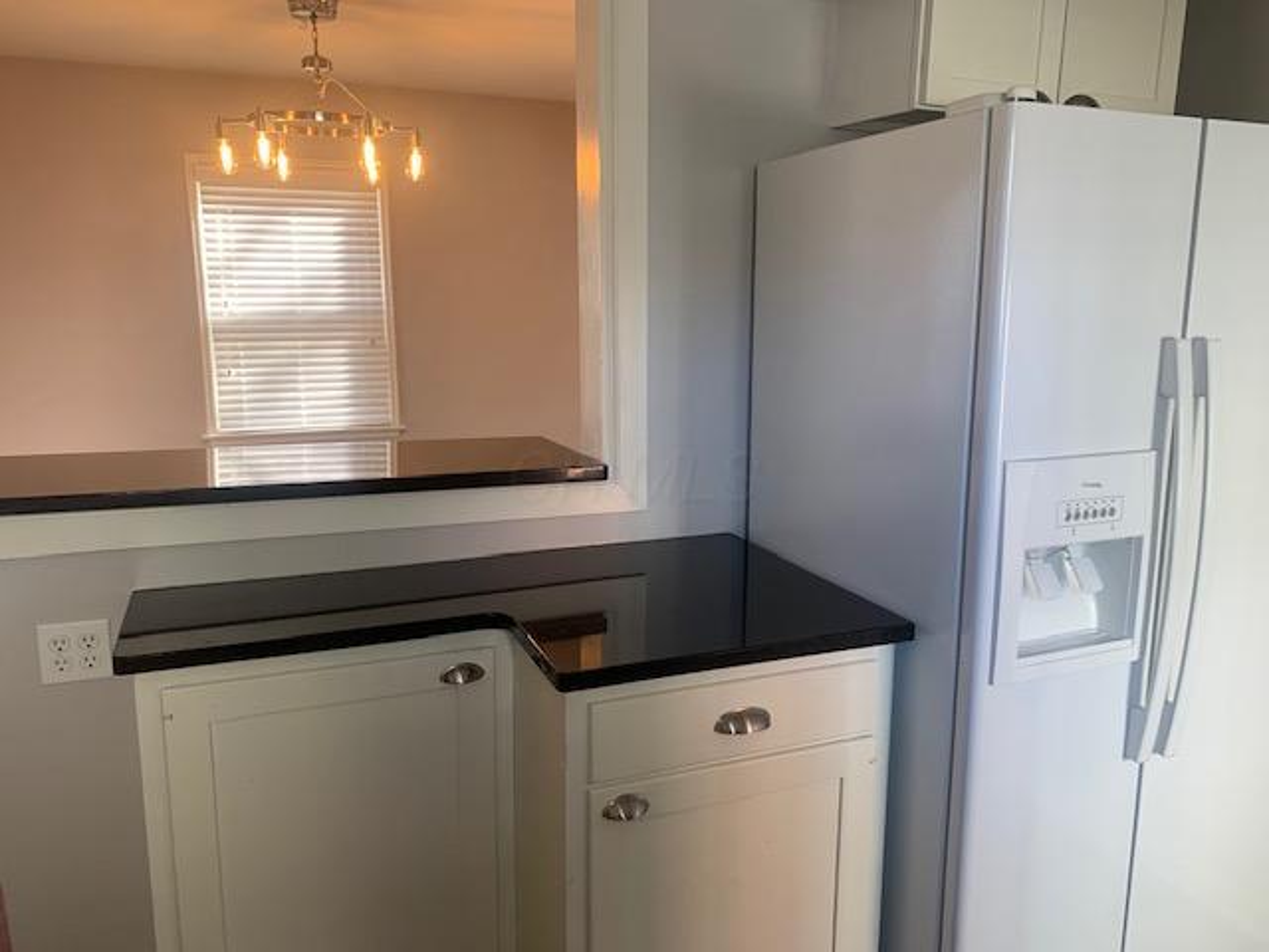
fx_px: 953
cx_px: 634
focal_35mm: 26
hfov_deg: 67.3
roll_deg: -0.9
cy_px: 476
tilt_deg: -11.1
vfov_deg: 53.1
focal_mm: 4.25
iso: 80
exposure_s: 1/60
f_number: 1.8
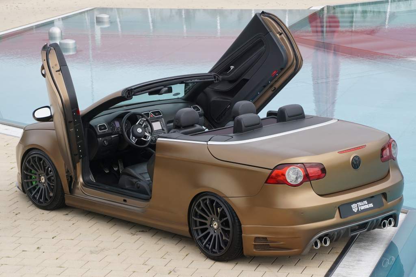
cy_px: 138
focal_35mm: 112
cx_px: 208
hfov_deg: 18.2
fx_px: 1300
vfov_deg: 12.2
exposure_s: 1/200
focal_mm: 75
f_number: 11
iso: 400
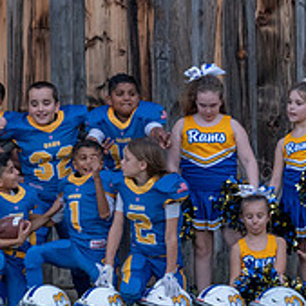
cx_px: -79
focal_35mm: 238
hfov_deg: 7.3
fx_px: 2380
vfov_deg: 7.4
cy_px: 208
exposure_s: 1/320
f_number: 4
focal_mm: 70
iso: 3200
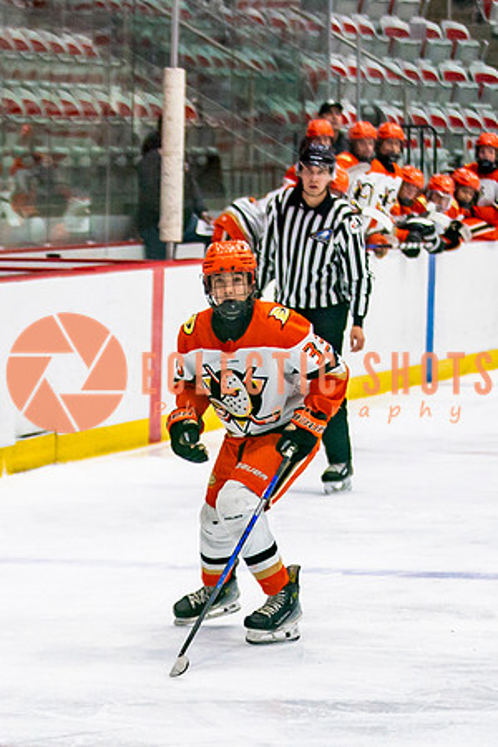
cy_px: 601
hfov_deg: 5.5
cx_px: 140
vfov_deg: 8.2
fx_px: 5178
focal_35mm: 250
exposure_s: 1/640
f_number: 2.8
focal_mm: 80
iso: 640
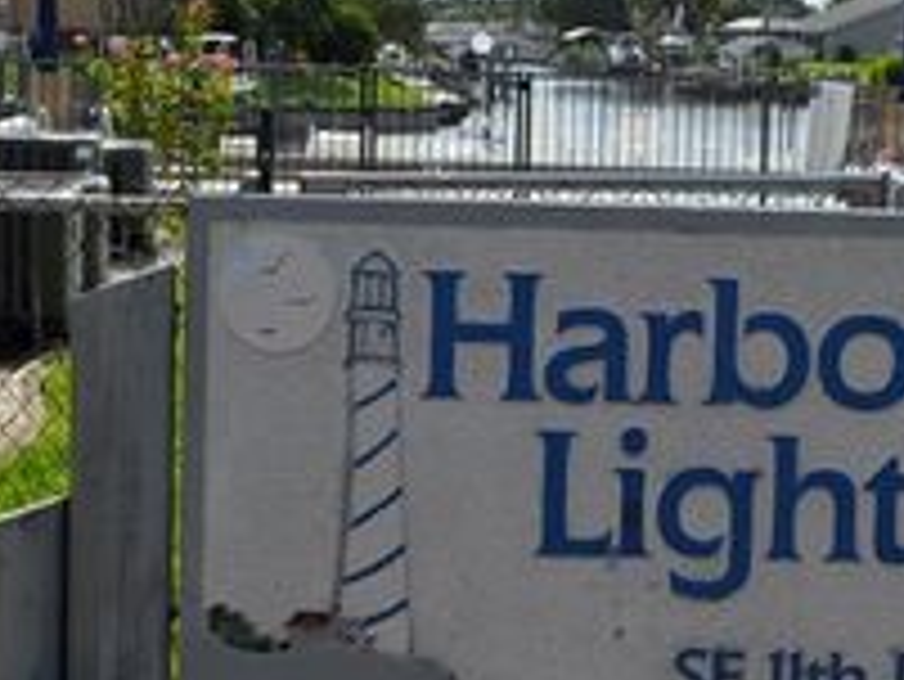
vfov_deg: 14.8
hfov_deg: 19.5
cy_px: 354
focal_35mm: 100
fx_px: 2613
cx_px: 639
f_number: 8
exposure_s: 1/250
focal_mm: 28
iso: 100
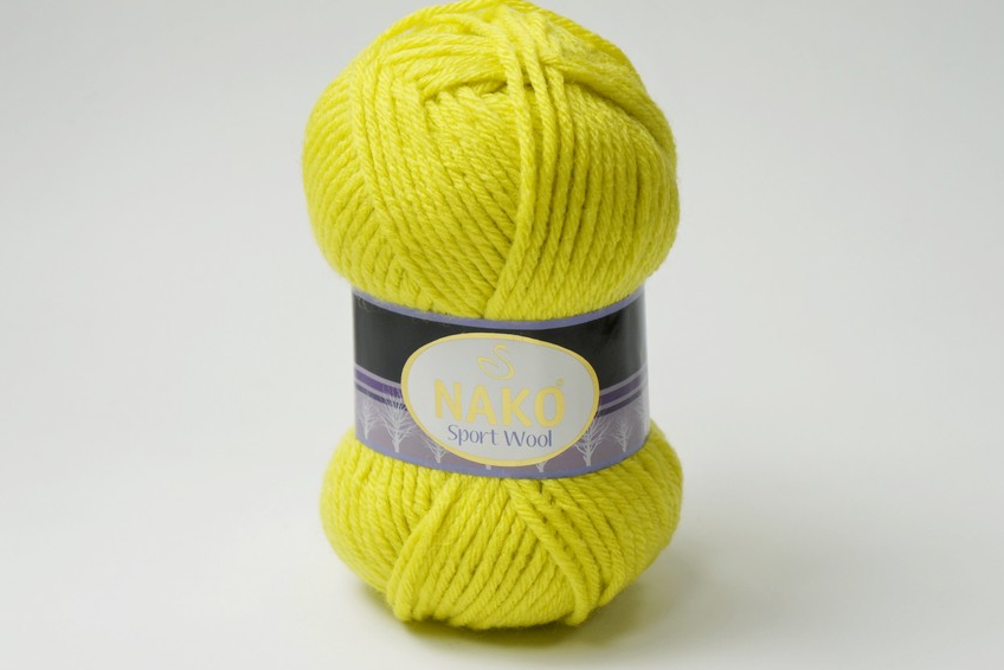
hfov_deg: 23.2
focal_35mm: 88
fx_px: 2442
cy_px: 342
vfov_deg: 15.6
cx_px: 509
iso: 200
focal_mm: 55
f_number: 5.6
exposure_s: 1/30
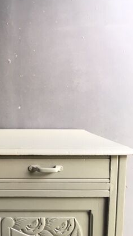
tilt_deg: -6.2
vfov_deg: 42.9
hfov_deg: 22.5
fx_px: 301
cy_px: 109
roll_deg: +1.2
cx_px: -35
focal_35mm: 48
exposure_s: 1/33
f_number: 2.2
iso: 25
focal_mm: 4.15
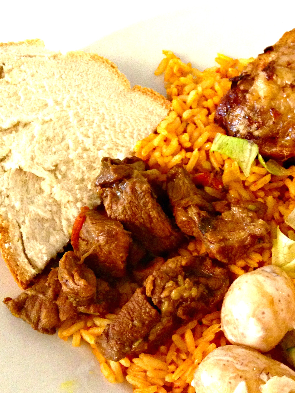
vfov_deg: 34.1
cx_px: 234
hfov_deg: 25.7
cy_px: 254
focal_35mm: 56
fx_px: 636
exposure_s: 1/20
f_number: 2.4
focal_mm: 4.12
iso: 400
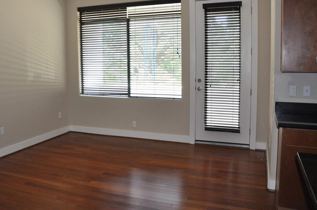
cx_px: 126
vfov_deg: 38.5
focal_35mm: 34
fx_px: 299
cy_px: 79
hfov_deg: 55.4
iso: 800
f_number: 3.5
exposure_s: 1/100
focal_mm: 18
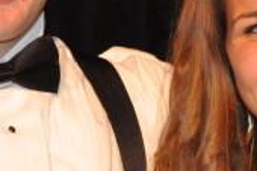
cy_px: 30
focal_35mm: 175
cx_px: 88
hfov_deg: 11.7
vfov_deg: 7.8
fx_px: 1248
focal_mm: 22
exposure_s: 1/60
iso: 3200
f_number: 5.6
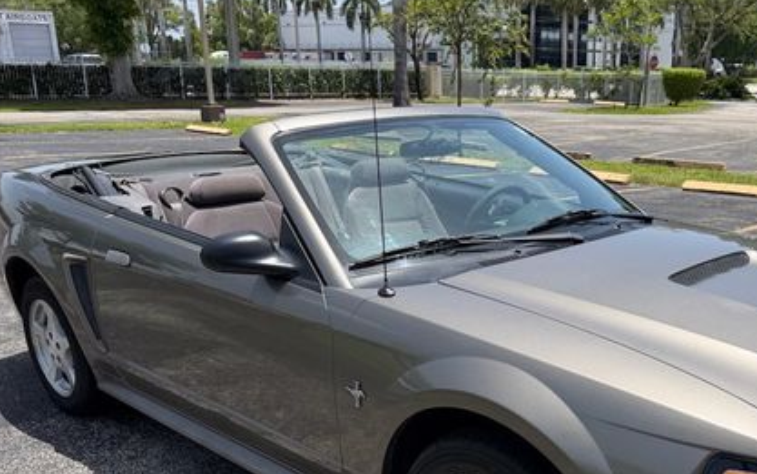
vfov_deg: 32.1
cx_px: 523
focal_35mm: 39
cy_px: 361
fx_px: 805
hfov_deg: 49.2
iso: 80
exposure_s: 1/3584
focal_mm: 6.76
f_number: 1.78
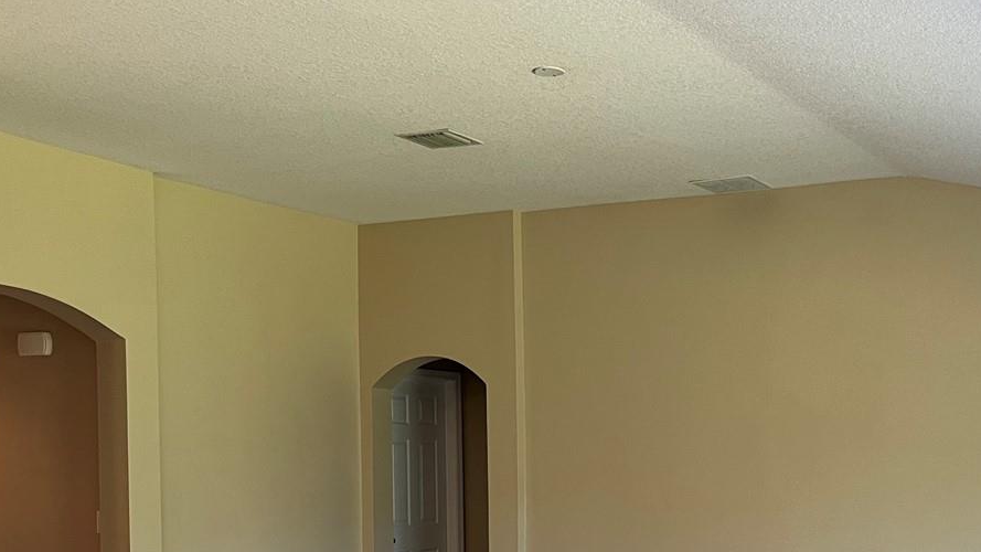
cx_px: 694
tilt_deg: -3.4
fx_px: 1327
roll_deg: +0.4
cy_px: 517
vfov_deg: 22.8
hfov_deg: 39.8
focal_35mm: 51
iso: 100
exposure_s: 1/60
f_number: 1.6
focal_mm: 5.1
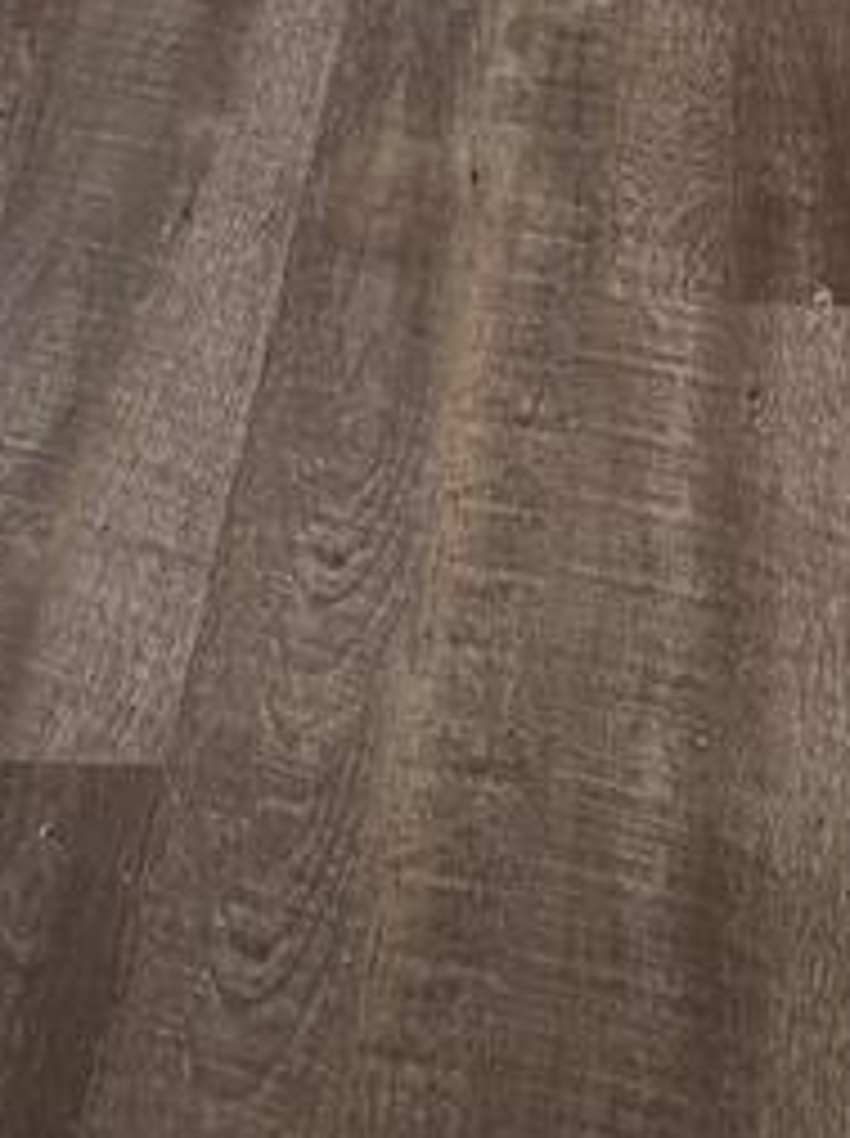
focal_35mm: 114
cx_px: 769
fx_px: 3742
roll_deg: -1.2
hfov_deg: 12.9
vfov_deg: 13.5
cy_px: -1448
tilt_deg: -10.4
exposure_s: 1/60
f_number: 1.78
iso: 160
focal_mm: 6.76
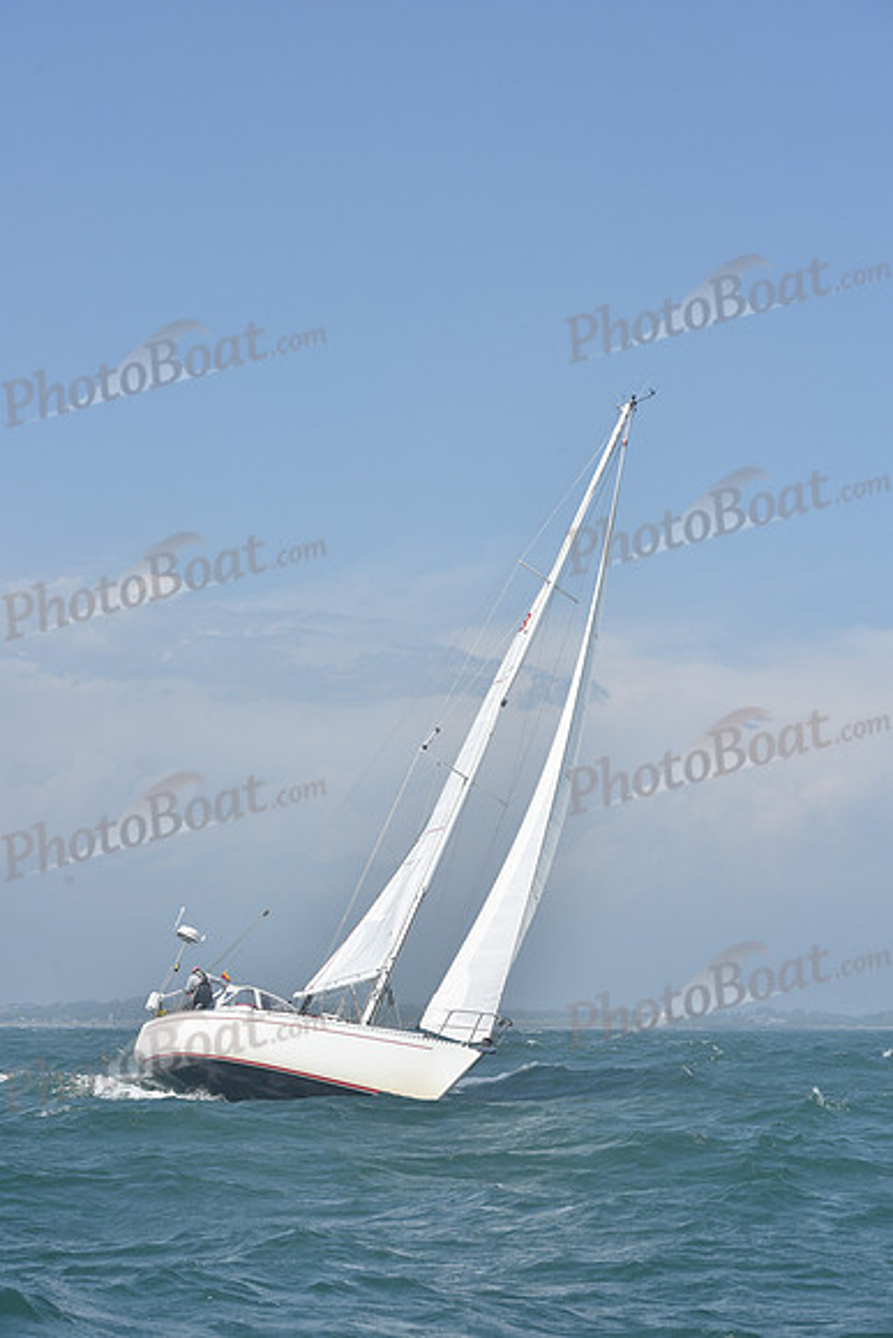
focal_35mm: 70
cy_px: 669
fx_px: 2603
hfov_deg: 19.5
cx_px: 446
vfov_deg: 28.8
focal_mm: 70
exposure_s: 1/1000
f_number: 10
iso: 320
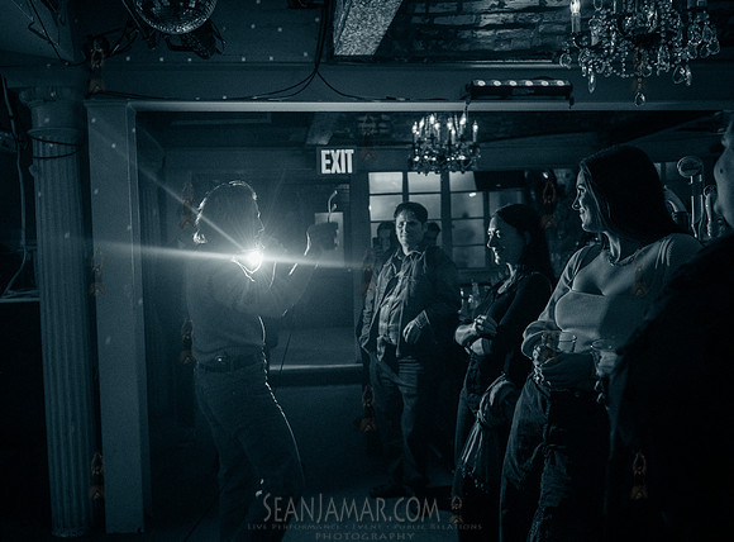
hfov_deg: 61.0
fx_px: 612
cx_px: 275
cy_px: 266
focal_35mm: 29
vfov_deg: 47.7
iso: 10000
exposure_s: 1/125
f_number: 2.8
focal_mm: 24
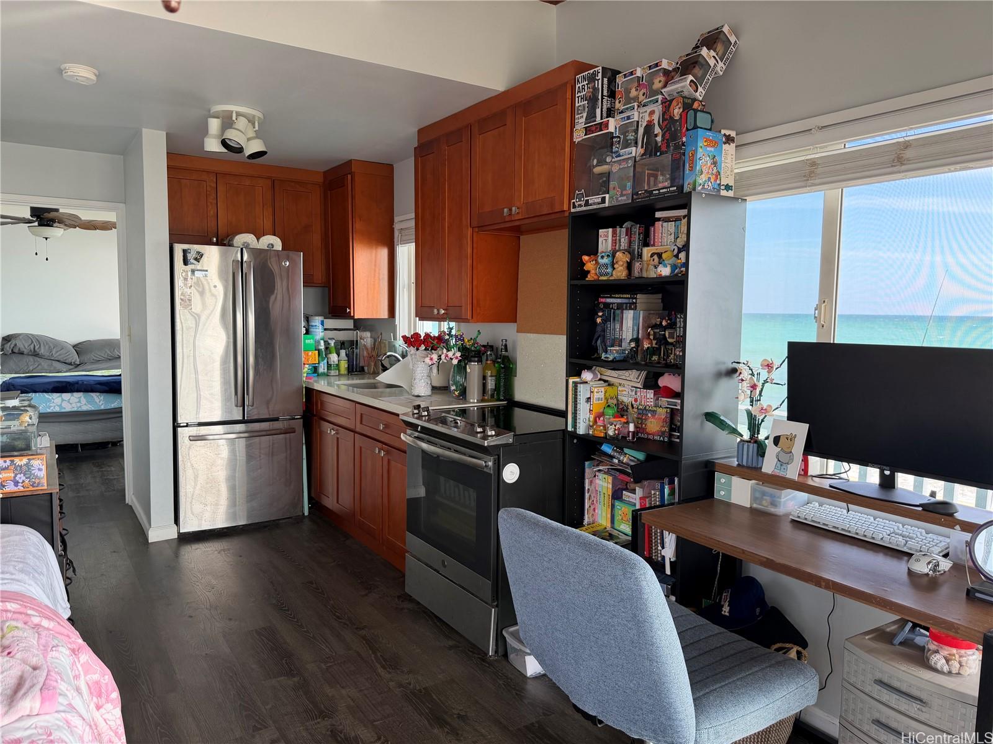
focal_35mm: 24
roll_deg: -0.6
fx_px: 688
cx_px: 496
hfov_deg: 71.6
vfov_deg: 56.8
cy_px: 372
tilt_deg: -5.3
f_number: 1.78
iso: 80
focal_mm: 6.76
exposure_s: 1/221
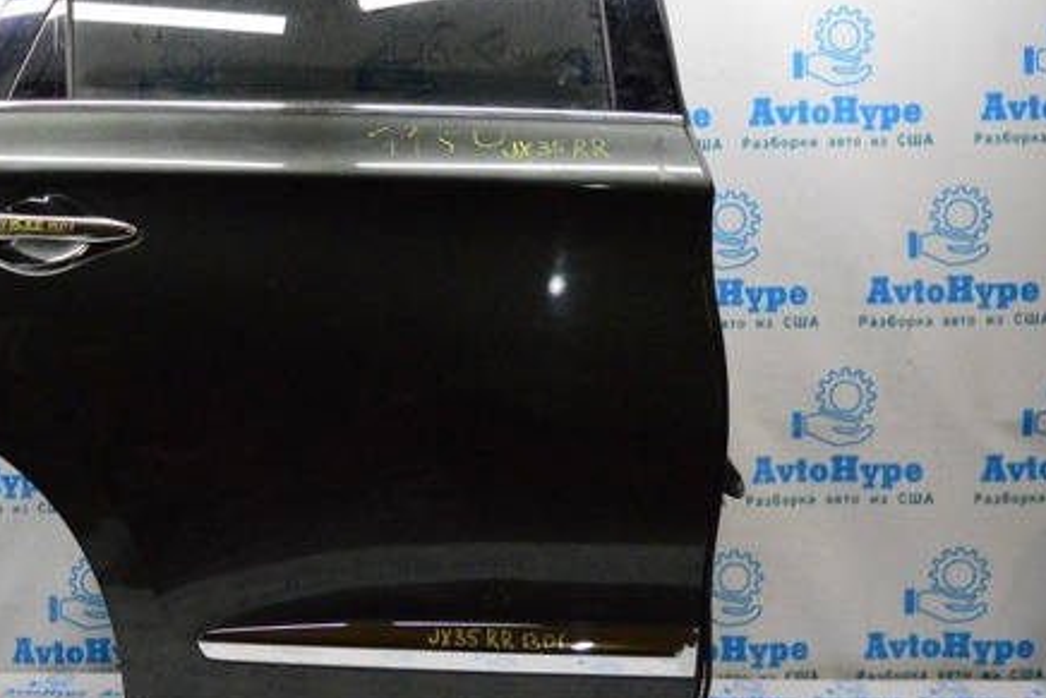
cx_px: 321
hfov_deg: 43.6
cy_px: 303
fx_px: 1279
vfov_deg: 30.5
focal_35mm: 44
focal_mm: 20
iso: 6400
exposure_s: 1/800
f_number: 3.5
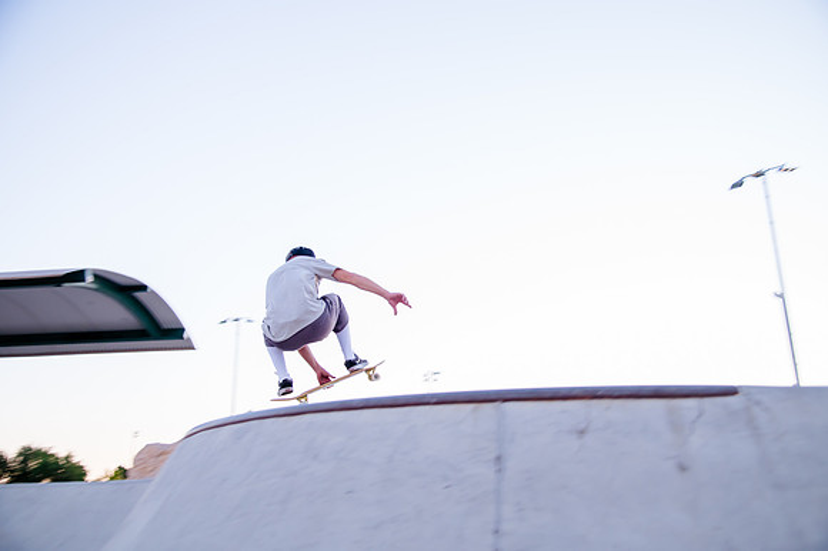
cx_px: 414
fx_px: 730
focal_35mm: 32
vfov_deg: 41.3
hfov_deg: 59.1
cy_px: 276
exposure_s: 1/160
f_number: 4
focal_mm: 31
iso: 1250
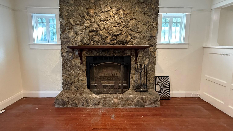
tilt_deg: -5.1
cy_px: 55
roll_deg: +0.8
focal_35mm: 16
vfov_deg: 66.6
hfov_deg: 99.3
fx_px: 99
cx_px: 113
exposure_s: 1/60
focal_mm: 2.22
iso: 640
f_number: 2.2
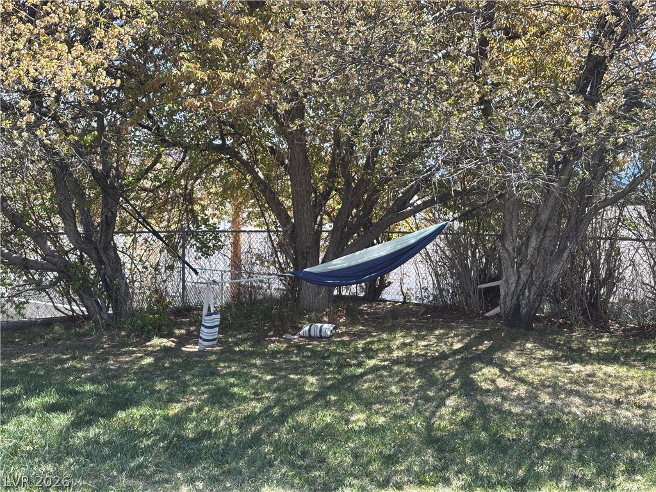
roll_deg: -1.0
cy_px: 246
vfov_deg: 28.0
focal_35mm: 52
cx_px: 328
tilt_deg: -2.6
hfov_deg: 36.8
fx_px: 985
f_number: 1.6
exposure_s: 1/393
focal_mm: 5.96
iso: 32
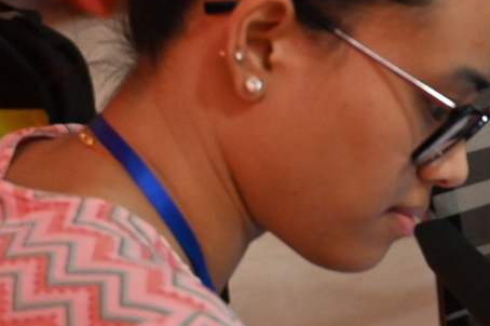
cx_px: 719
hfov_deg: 13.0
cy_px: 277
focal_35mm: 150
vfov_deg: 9.1
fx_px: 2040
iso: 3200
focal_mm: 28
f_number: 2.8
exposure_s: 1/125
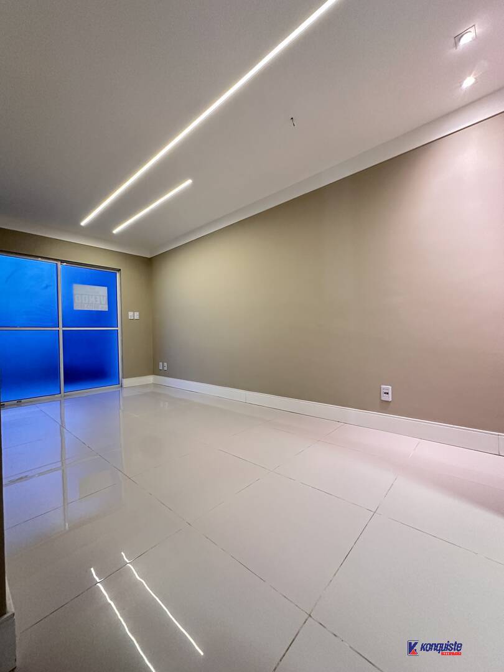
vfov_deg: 102.1
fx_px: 272
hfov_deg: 85.7
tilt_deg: -0.3
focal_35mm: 14
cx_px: 252
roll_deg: +0.5
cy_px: 336
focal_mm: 2.22
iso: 400
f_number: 2.2
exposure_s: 1/60
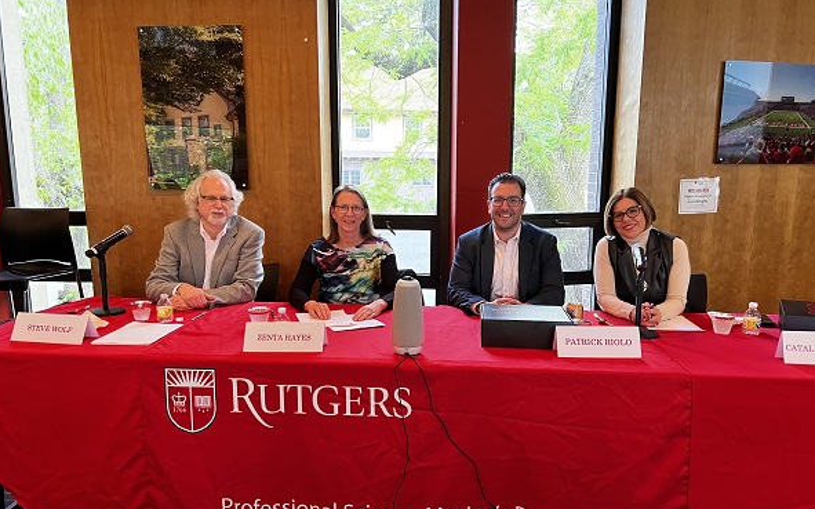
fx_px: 622
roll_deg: -0.1
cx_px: 410
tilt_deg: -11.2
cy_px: 281
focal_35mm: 28
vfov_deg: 44.4
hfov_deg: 66.5
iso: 250
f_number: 1.5
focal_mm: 5.7
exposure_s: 1/60
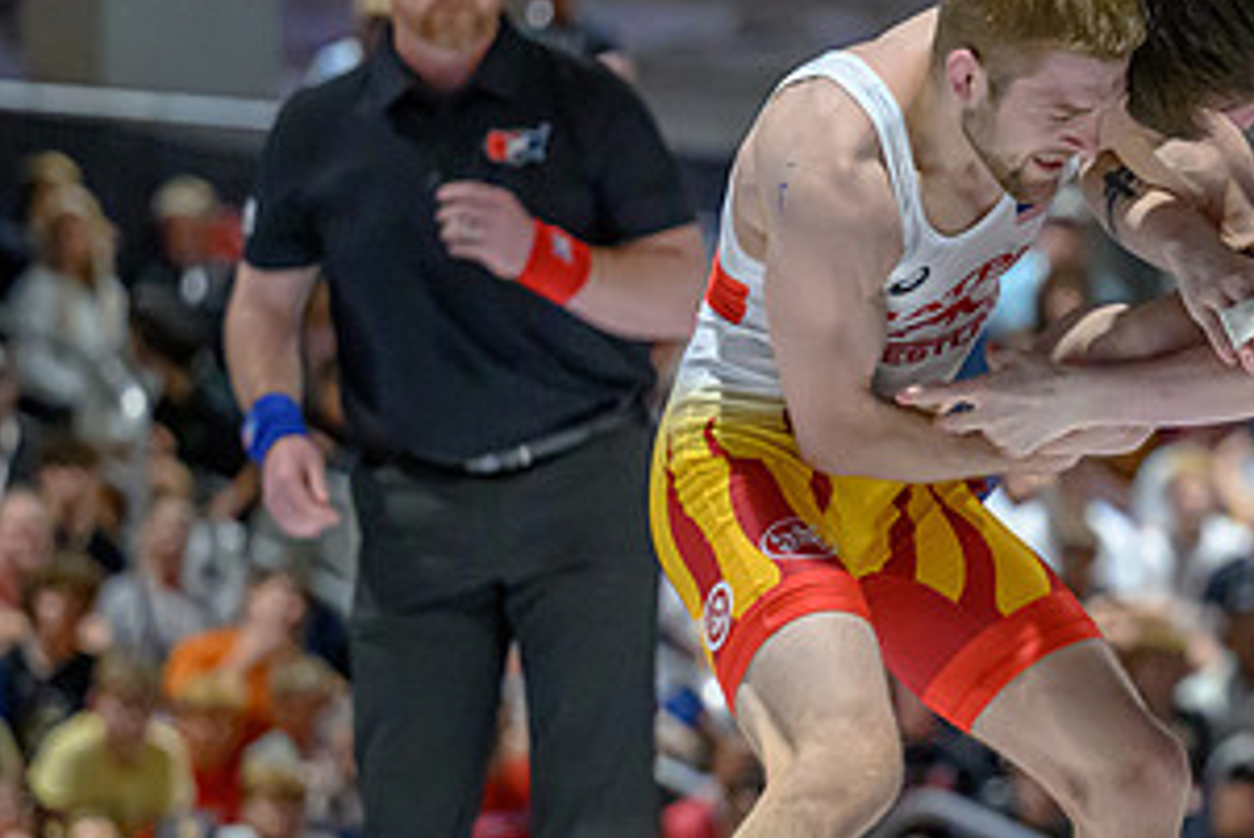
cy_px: 483
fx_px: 9827
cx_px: 1272
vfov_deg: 4.9
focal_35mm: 282
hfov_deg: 7.3
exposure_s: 1/640
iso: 7200
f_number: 2.8
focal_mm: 110
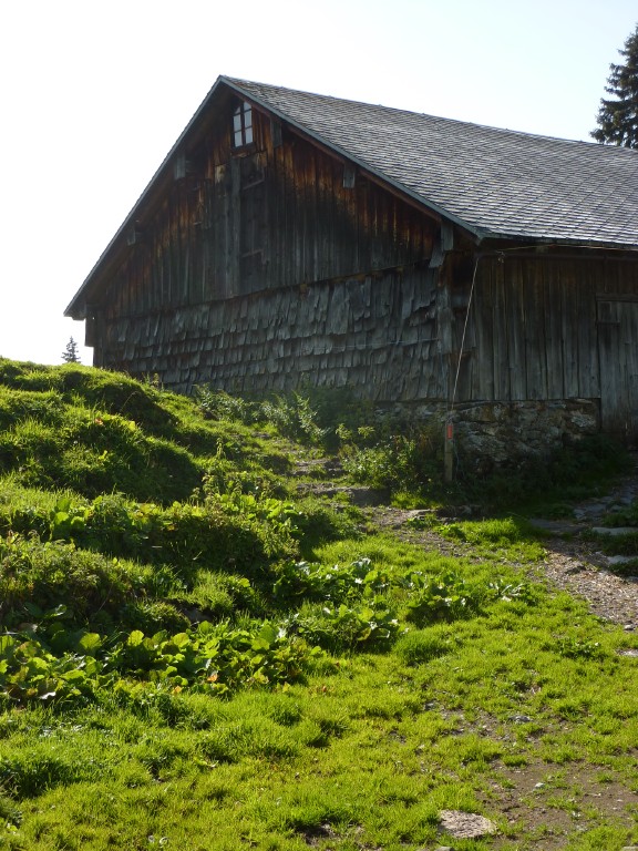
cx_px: 319
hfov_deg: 30.3
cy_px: 426
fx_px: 1180
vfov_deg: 39.7
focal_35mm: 48
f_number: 4
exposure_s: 1/400
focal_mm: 7.9
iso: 80
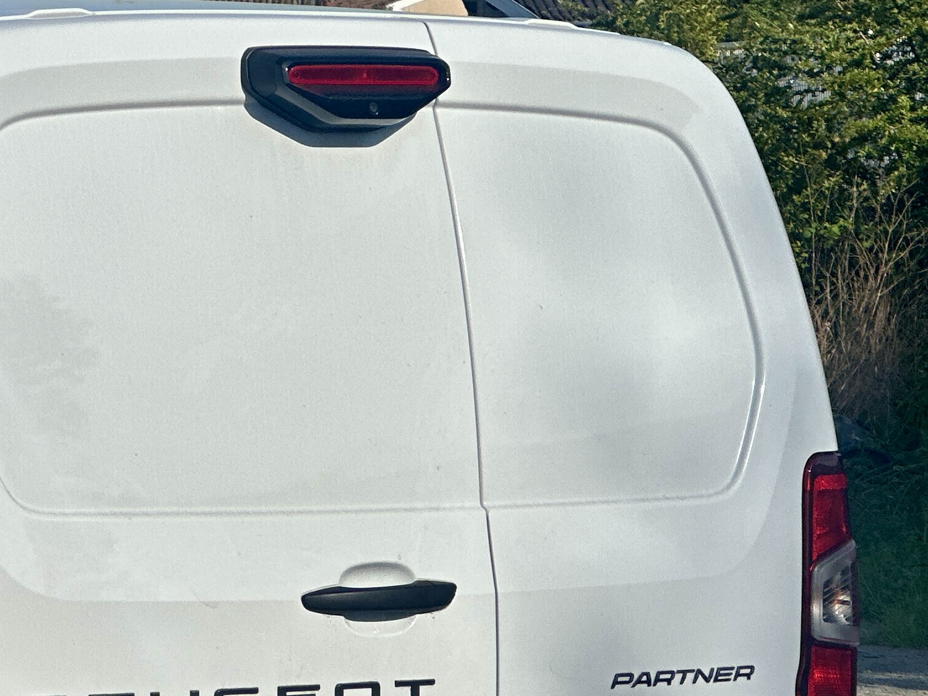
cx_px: -58
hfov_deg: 9.5
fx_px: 5549
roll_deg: +0.2
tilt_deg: -4.5
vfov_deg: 7.2
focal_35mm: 207
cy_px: 581
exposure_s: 1/1410
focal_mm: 9
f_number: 2.8
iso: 32
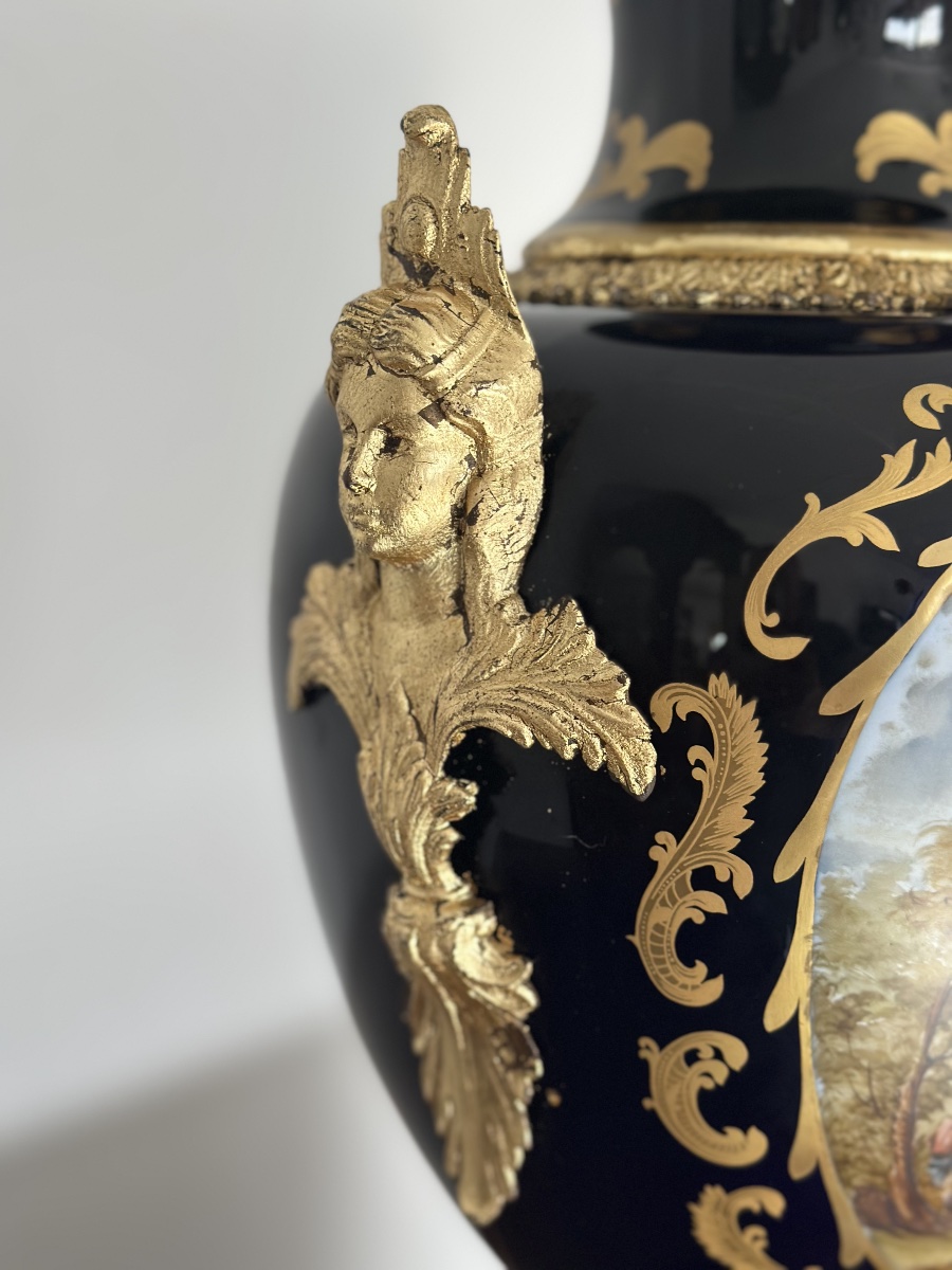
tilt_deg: -9.8
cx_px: 476
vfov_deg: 39.7
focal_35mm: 48
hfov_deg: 30.3
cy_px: 635
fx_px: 1760
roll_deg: -2.1
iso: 125
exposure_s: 1/60
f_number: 1.78
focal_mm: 6.86
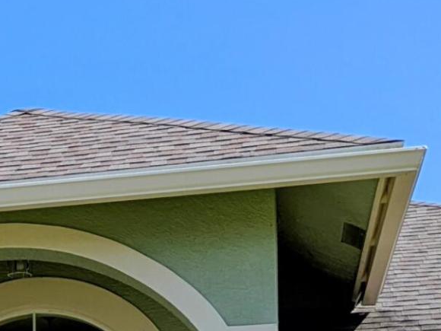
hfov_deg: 14.9
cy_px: 594
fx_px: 1580
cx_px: -196
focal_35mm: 124
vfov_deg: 11.1
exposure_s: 1/2632
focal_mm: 5.43
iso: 48
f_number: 1.89
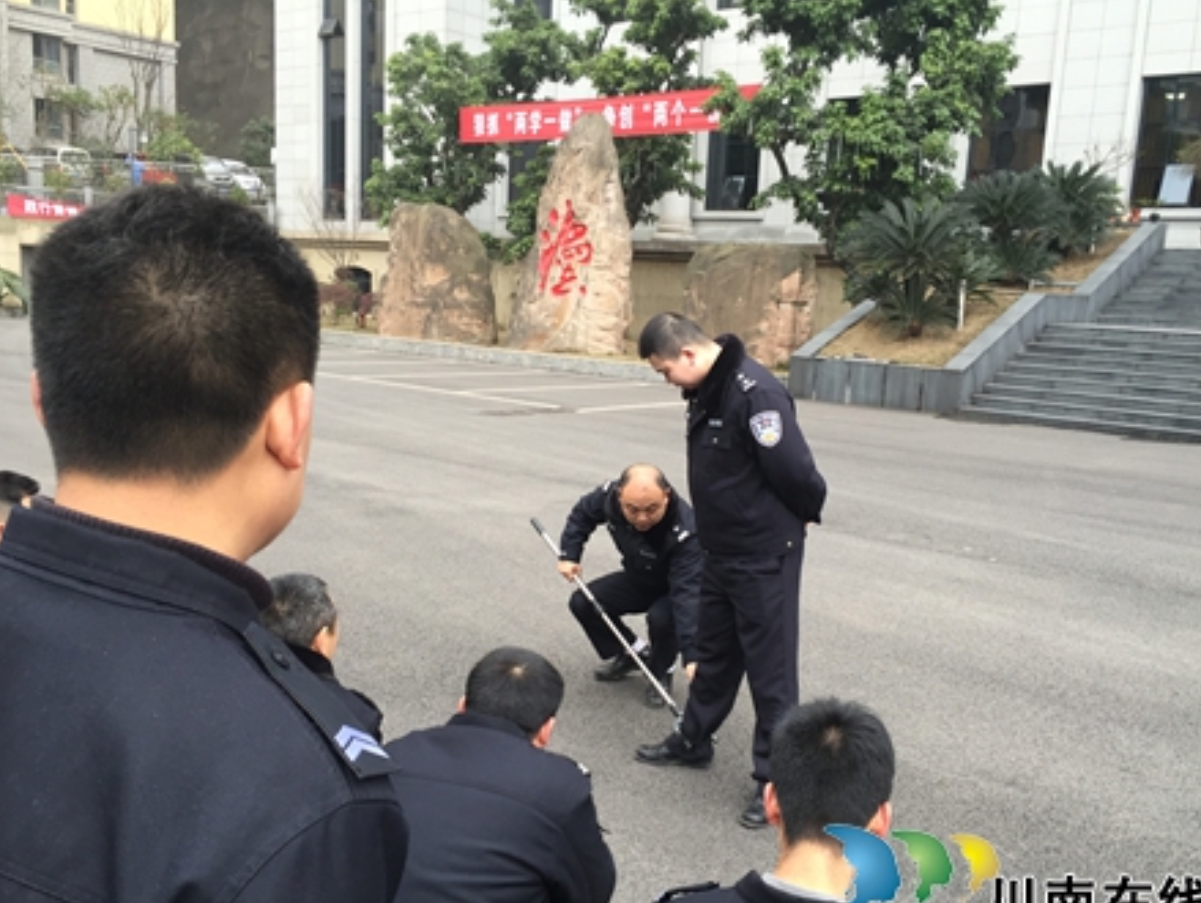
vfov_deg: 42.9
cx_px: 637
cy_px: 505
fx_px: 1146
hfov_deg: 55.3
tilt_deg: -9.0
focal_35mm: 33
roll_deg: -2.6
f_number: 2.2
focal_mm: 4.15
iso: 50
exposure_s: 1/100
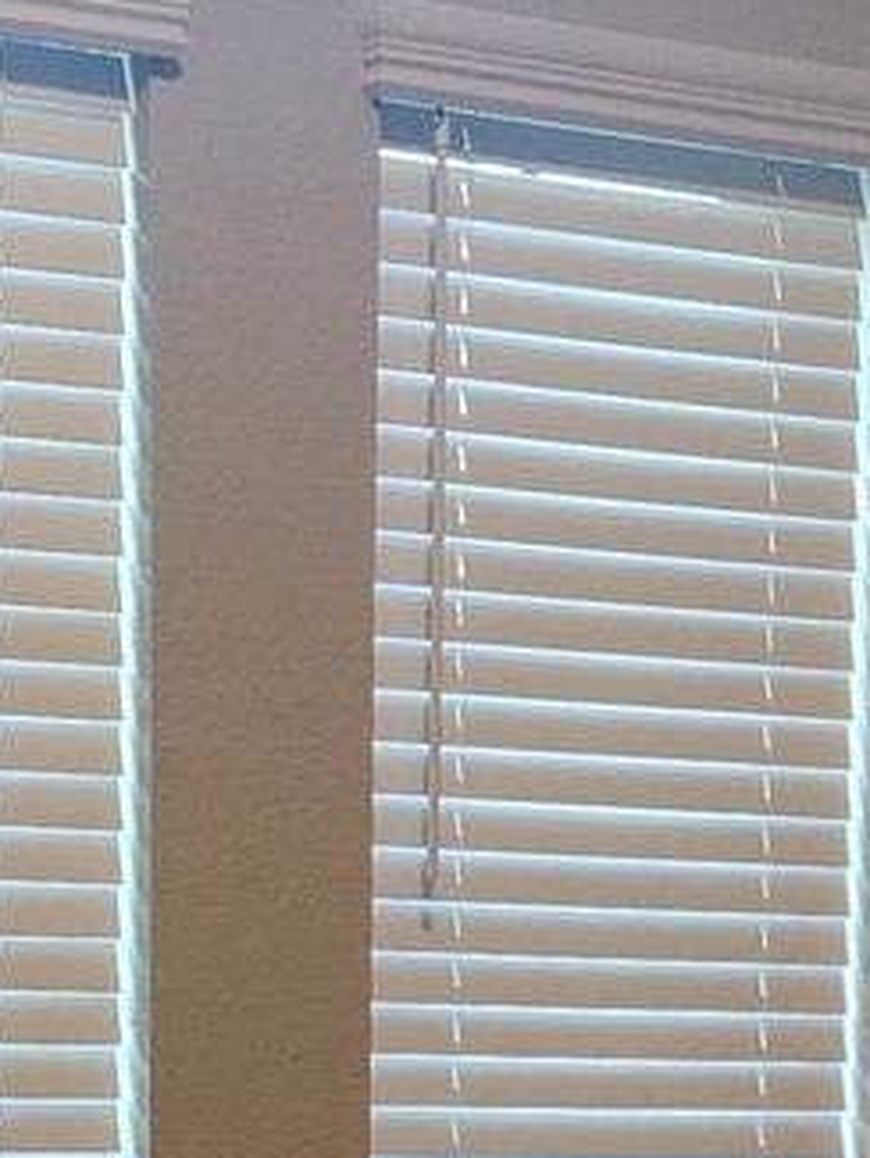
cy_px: 1554
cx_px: -68
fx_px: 4856
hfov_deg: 10.1
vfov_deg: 13.1
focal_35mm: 145
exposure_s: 1/120
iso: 320
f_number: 1.8
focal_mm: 5.4
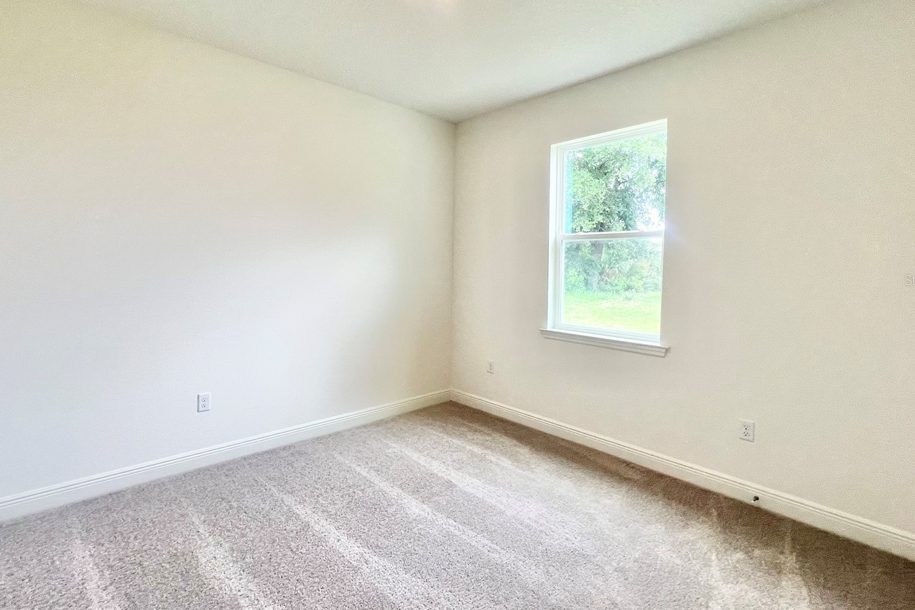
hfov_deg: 96.6
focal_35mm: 16
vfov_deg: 73.6
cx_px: 427
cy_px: 280
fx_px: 407
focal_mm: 1.57
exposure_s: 1/120
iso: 80
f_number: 1.8
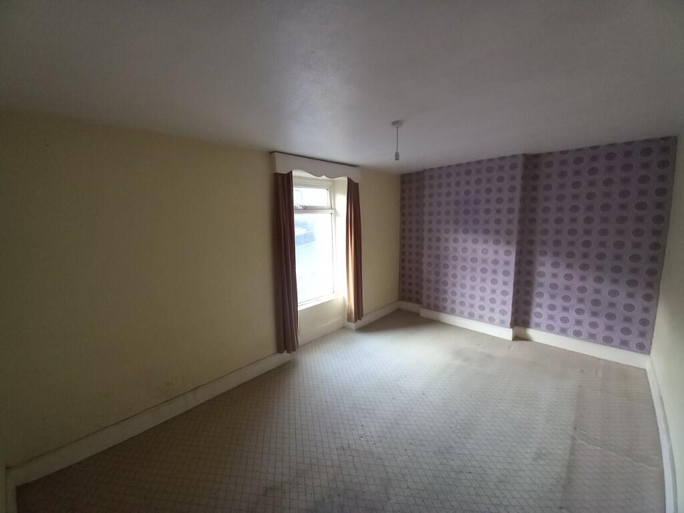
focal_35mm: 13
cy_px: 256
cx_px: 342
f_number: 2.2
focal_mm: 1.13
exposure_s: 1/33.3
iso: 160
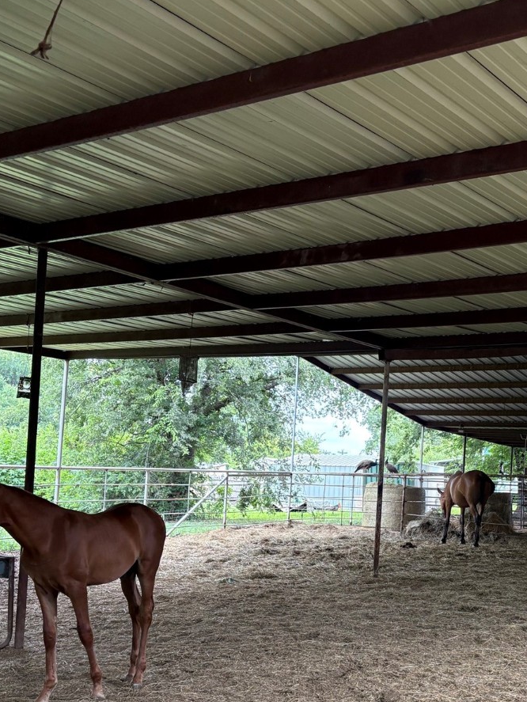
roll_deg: -2.8
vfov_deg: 41.7
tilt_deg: +2.2
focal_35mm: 45
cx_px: 374
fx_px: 913
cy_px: 449
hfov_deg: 31.8
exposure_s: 1/226
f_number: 1.6
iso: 125
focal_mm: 5.96
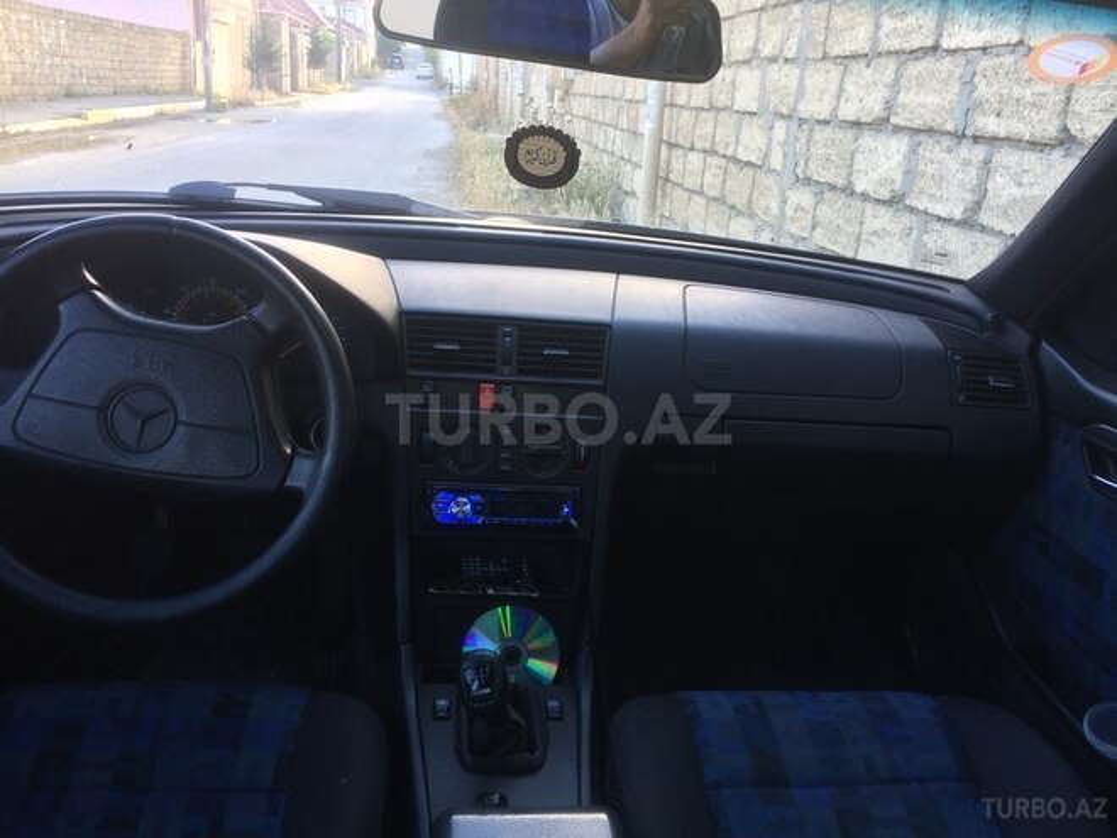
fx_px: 936
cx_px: 558
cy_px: 419
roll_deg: -3.6
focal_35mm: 29
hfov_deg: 61.7
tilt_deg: -19.5
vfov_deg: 48.2
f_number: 2.2
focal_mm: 4.15
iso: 50
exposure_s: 1/50
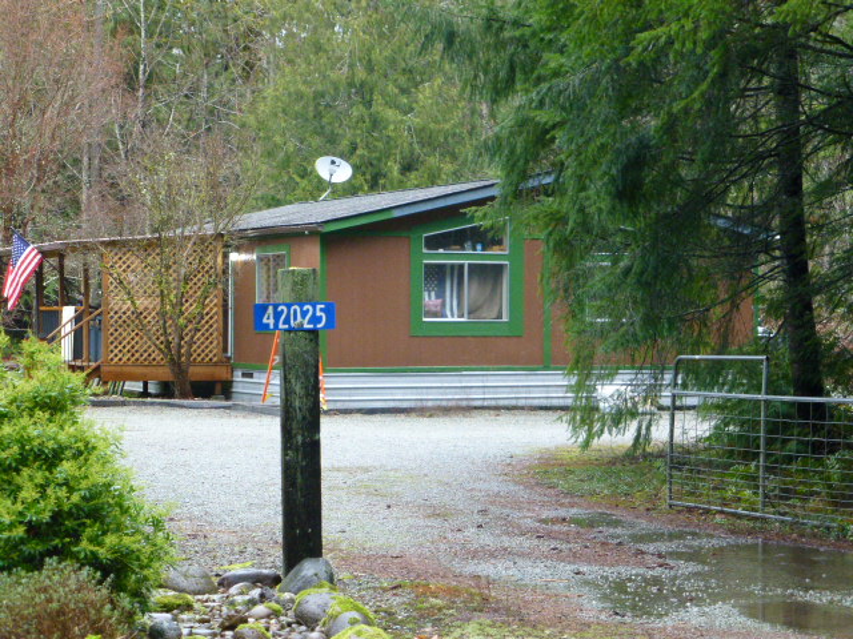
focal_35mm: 90
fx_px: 2218
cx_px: 426
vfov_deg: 16.4
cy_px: 320
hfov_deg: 21.8
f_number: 5.2
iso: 800
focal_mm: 16.1
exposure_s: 1/50
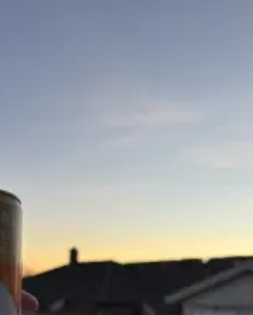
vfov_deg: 37.9
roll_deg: -1.2
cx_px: 36
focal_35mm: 45
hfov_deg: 32.2
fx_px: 420
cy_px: 292
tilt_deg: -0.5
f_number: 1.78
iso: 80
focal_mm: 6.76
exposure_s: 1/442
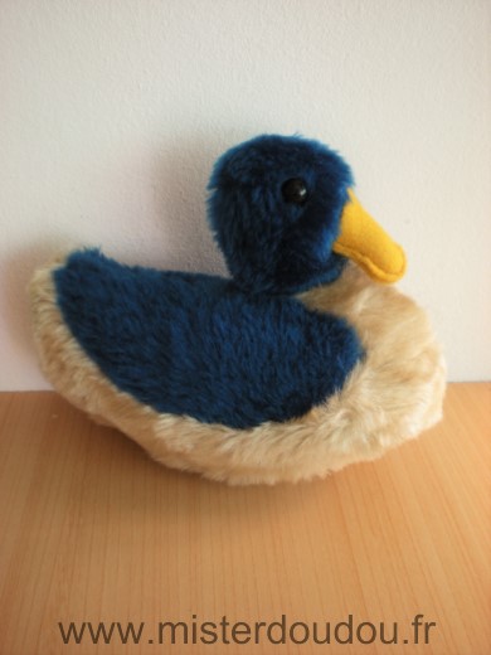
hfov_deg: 37.7
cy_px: 328
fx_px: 719
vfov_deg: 49.0
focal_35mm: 38
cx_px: 246
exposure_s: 1/56.3
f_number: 3.1
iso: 79
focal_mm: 6.3
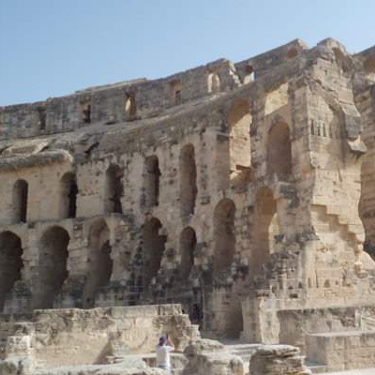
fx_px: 503
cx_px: 287
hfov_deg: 39.7
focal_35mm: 41
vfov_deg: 40.9
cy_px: 210
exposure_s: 1/100
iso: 100
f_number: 8.5
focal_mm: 5.3
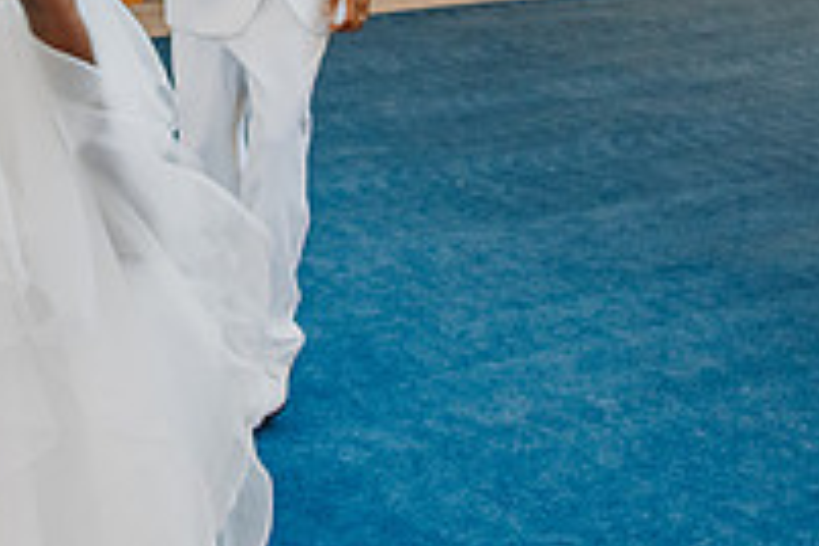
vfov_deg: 16.4
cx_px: 99
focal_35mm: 81
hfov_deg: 24.4
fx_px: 1843
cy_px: -39
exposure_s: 1/60
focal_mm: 24
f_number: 4
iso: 900
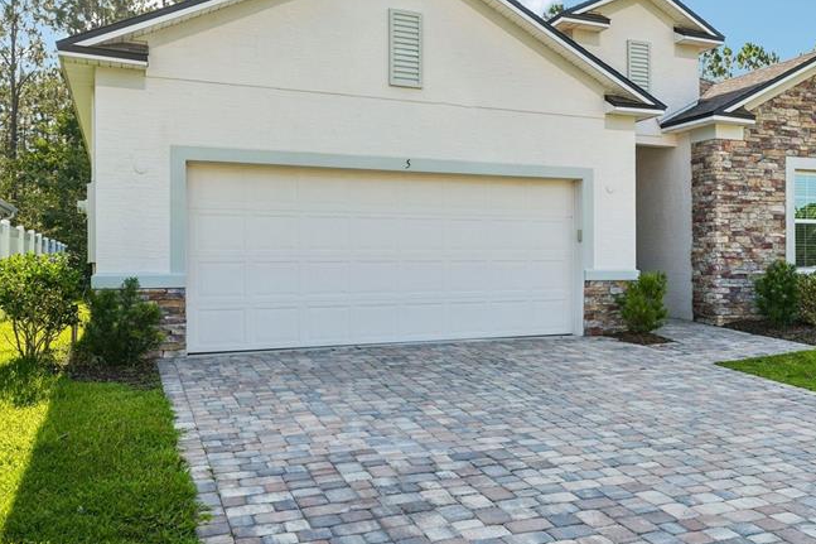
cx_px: 562
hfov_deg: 49.6
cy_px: 256
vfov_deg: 35.0
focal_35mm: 38
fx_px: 861
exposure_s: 1/60
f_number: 8
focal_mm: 24
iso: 100
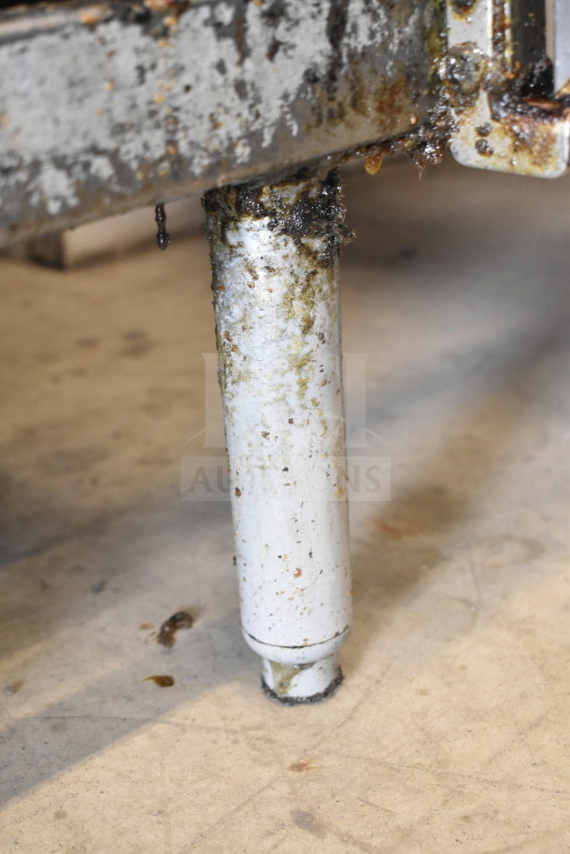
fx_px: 1354
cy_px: 427
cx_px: 285
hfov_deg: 23.8
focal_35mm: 57
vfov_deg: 35.1
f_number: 4.8
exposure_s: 1/60
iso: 3600
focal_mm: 38
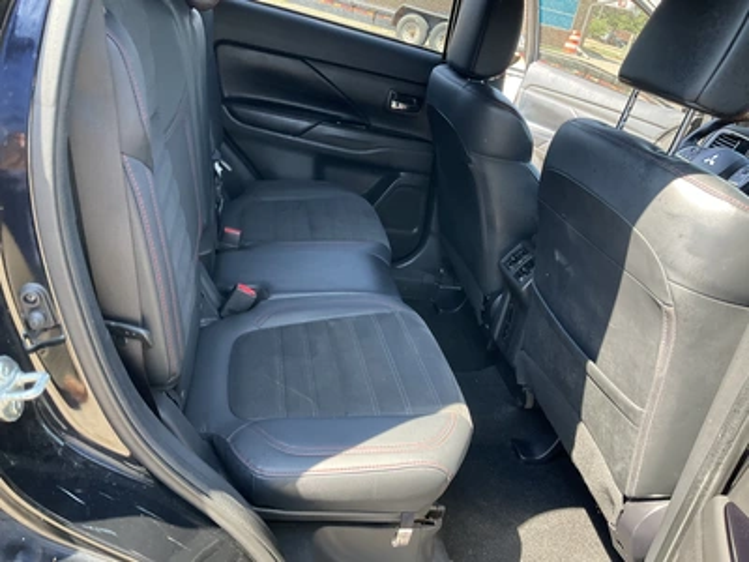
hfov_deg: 61.7
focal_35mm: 29
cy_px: 281
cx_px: 374
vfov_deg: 48.2
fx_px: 627
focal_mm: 3
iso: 64
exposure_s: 1/114
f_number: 1.8
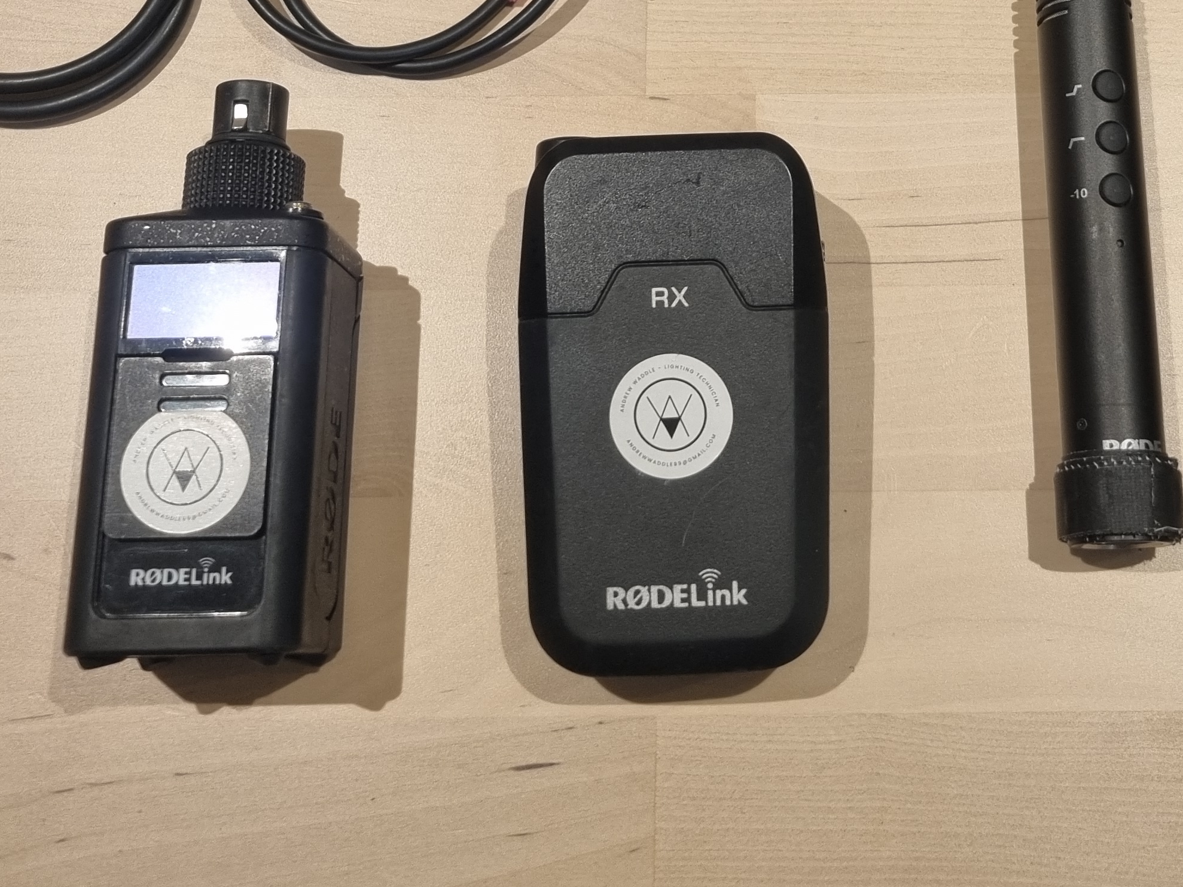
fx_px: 1811
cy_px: 120
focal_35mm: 53
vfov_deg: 26.7
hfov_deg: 35.7
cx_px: 828
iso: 200
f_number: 1.8
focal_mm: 5.4
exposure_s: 1/50
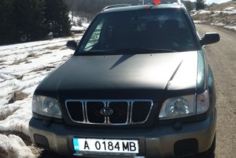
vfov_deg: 31.2
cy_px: 71
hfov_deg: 45.4
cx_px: 115
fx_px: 282
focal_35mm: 43
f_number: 8
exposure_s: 1/320
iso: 100
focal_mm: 5.5
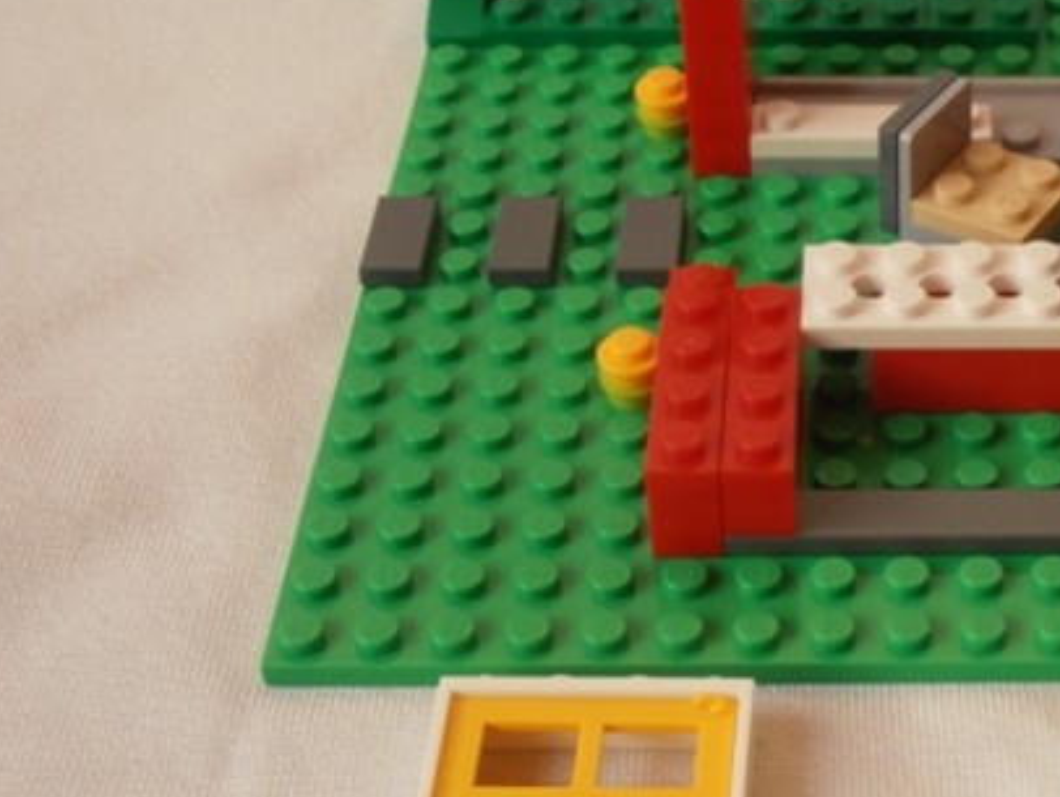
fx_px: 2512
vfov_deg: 18.0
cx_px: 966
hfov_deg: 23.2
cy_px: 446
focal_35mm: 82
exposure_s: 1/40
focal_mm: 6.61
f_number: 3.9
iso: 80
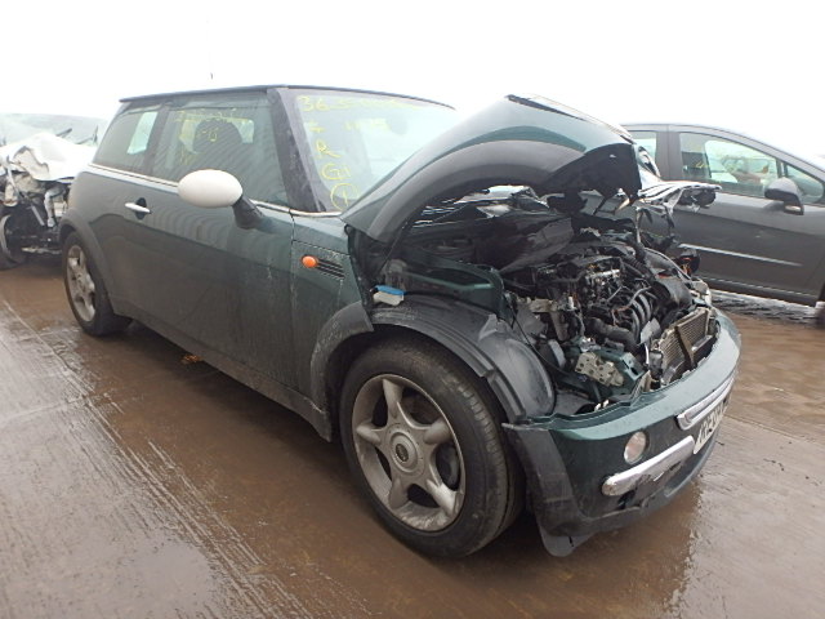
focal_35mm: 21
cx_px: 412
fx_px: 500
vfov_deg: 63.4
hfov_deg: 79.0
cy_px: 310
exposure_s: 1/40
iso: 200
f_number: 3.5
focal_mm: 3.7
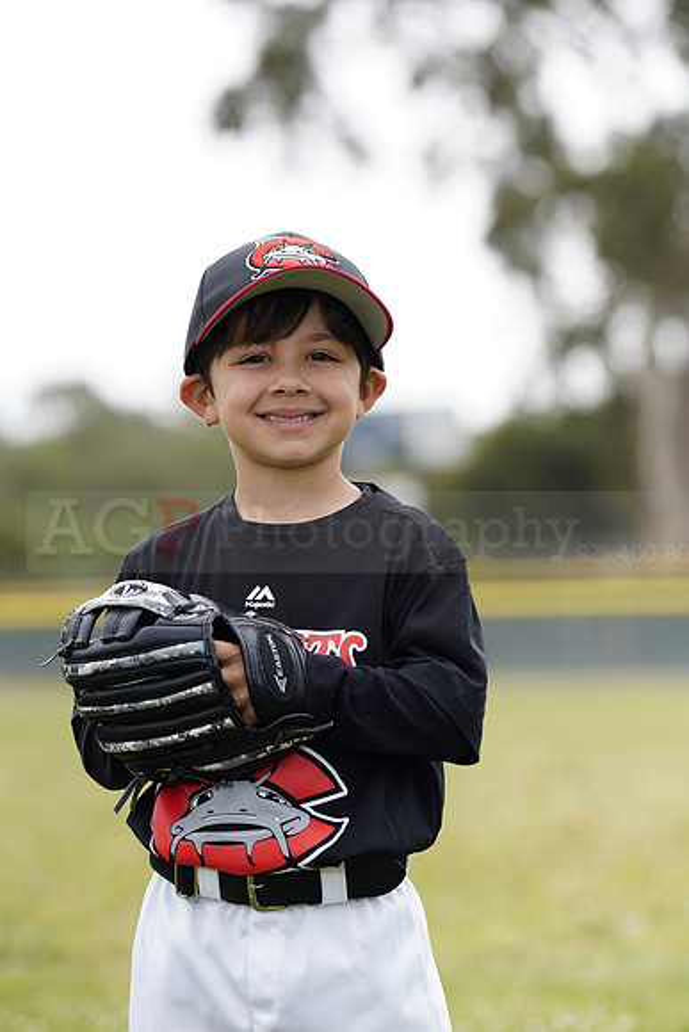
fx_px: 5480
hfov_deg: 7.2
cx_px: 344
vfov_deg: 10.8
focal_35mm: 191
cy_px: 516
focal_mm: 191
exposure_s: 1/250
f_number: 5.6
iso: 100
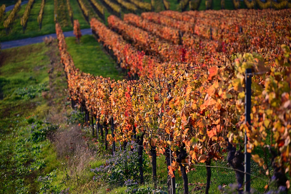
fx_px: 833
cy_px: 97
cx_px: 146
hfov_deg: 19.8
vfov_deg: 13.3
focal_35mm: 103
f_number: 2.7
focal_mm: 103
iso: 100
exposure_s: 1/400
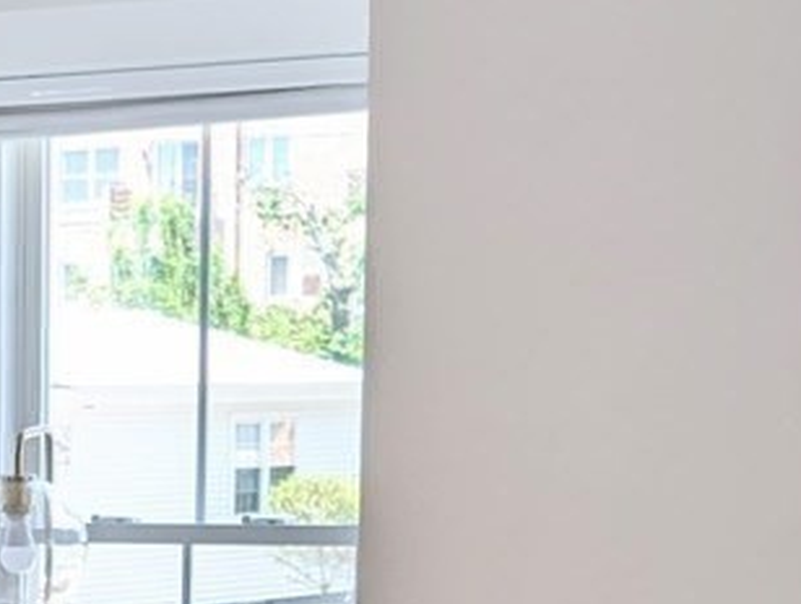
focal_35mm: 159
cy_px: 1244
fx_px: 3685
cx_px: -127
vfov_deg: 8.8
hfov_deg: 12.2
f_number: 1.68
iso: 24
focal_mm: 6.9
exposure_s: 1/123
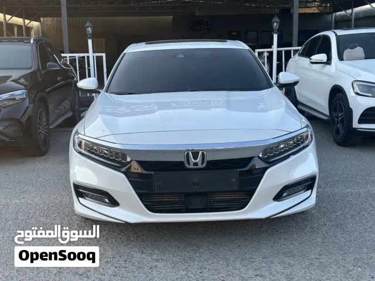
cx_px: 188
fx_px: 520
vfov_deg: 30.3
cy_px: 140
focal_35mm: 48
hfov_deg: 39.7
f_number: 1.78
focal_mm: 6.86
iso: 80
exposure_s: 1/887
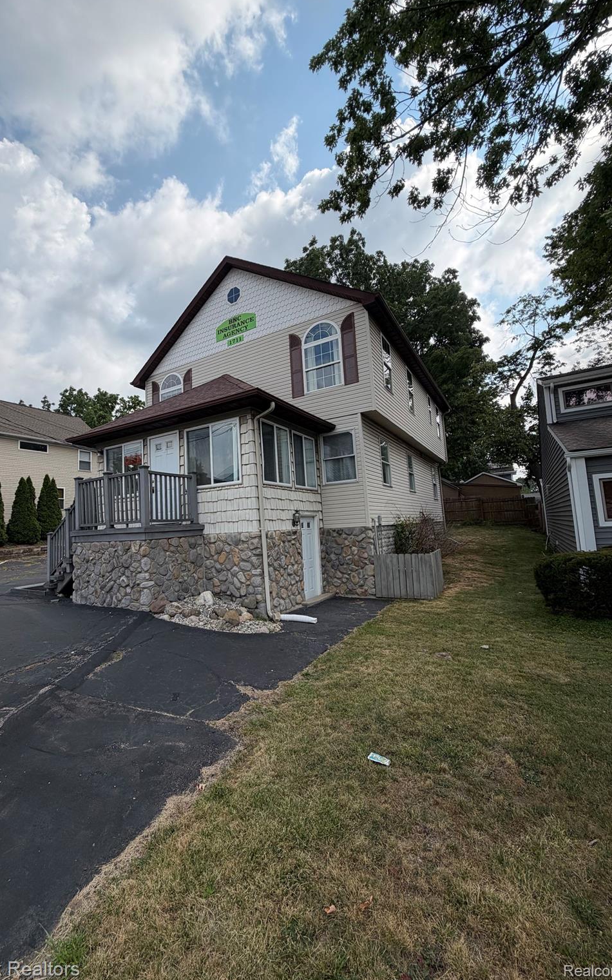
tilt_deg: +6.5
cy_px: 487
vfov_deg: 101.5
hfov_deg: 74.5
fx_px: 400
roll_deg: +3.3
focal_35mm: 15
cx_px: 267
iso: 25
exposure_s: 1/970
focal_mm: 2.22
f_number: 2.2
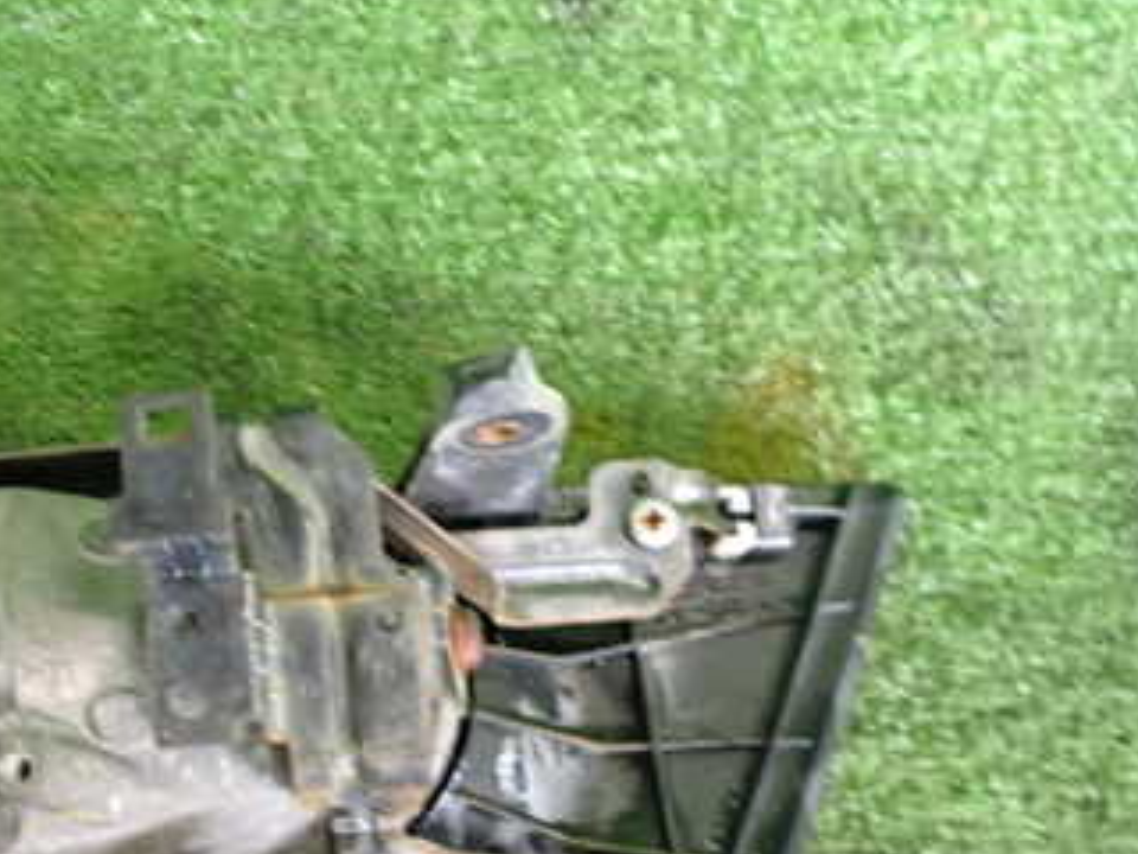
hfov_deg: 31.1
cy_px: 644
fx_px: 1972
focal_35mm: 60
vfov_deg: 24.1
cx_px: 178
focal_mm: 5.79
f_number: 2.4
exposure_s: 1/30
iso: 320
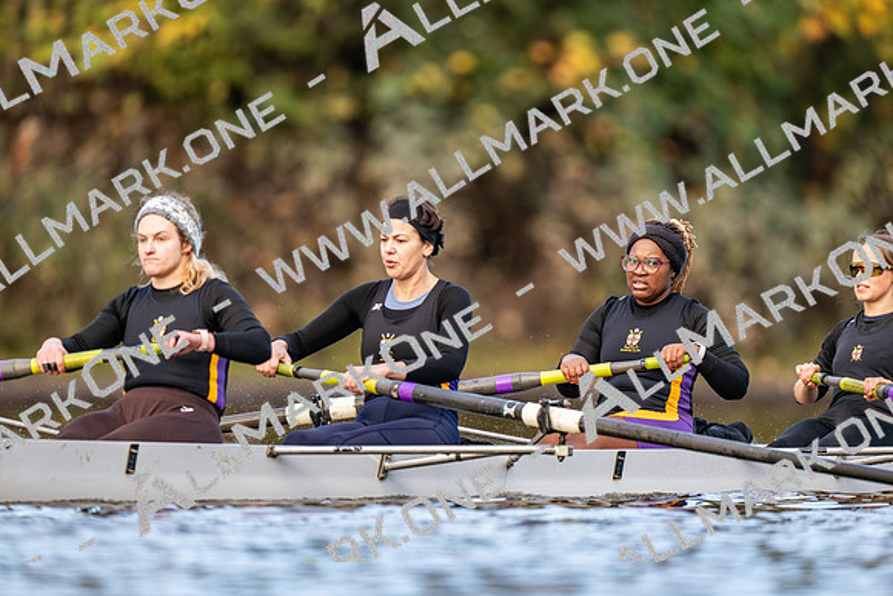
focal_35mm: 600
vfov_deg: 2.3
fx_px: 14886
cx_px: 446
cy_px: 298
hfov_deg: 3.4
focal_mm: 600
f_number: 4
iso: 2200
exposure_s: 1/2500
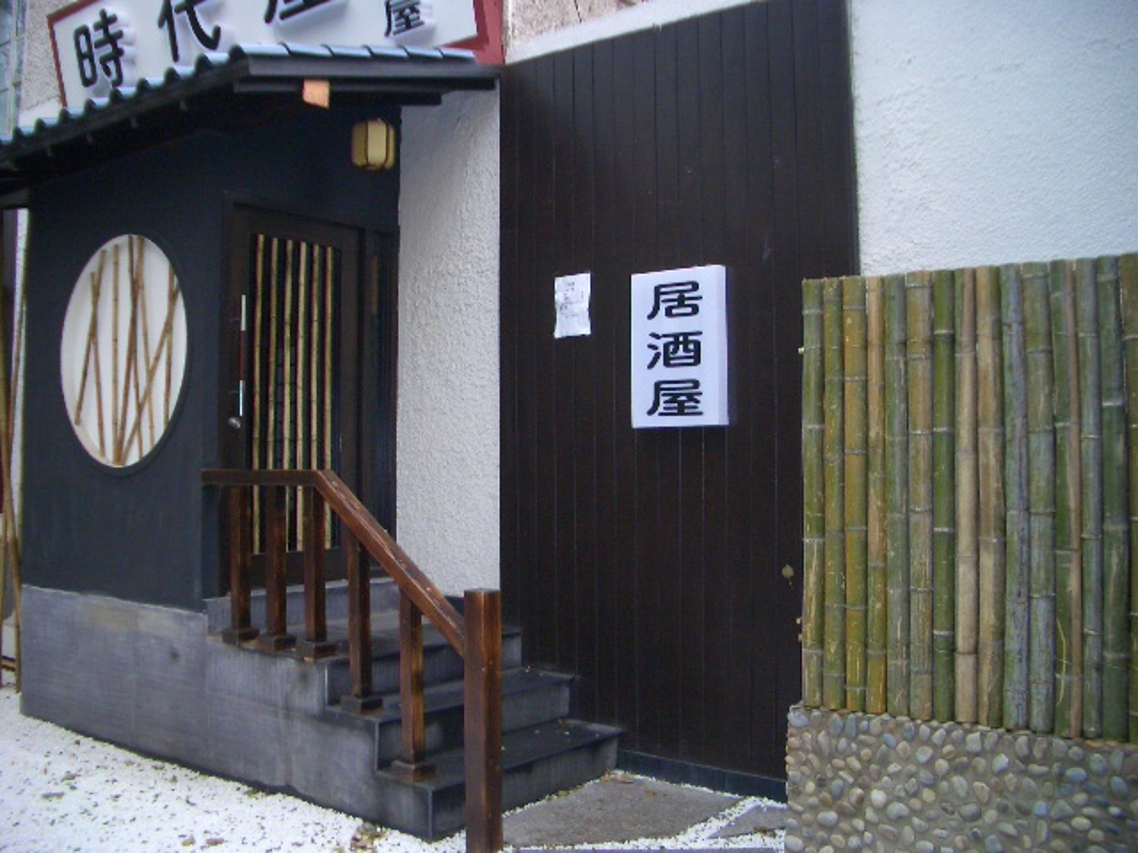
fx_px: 1151
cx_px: 569
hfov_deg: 52.6
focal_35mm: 35
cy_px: 426
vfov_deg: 40.7
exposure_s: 1/60
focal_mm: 5.8
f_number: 2.6
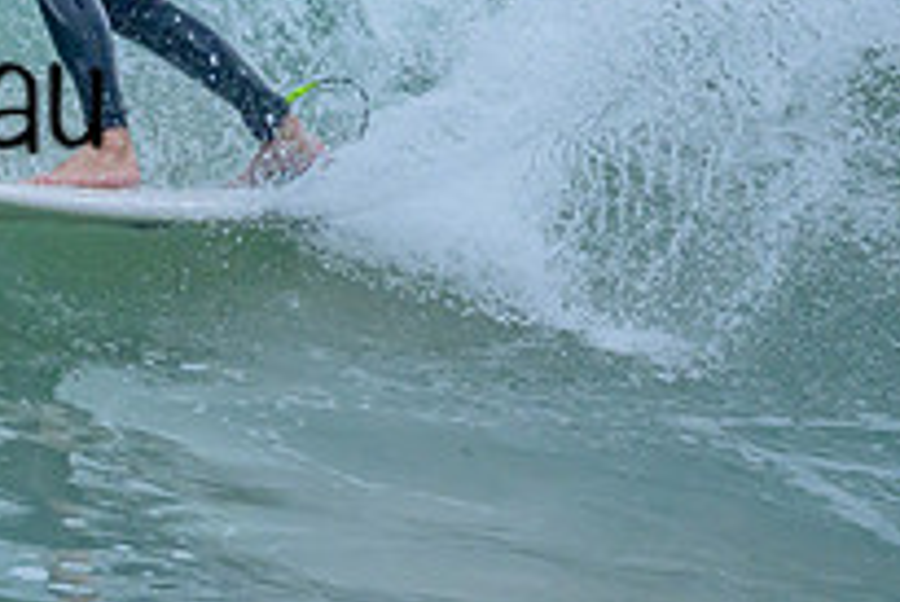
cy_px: -8
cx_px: -160
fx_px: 65819
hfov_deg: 0.8
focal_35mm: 2631
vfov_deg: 0.5
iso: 1600
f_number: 6.3
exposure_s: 1/3200
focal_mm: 800
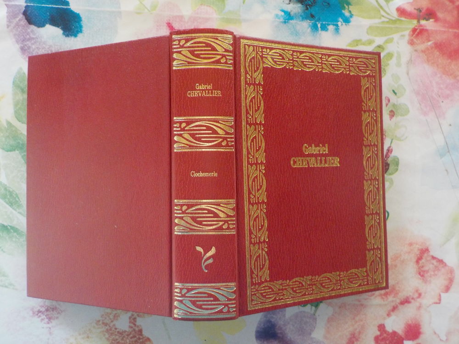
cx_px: 230
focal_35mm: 30
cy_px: 172
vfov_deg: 46.8
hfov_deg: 60.0
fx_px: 398
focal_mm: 4.1
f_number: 3.3
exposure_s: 1/30
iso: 400
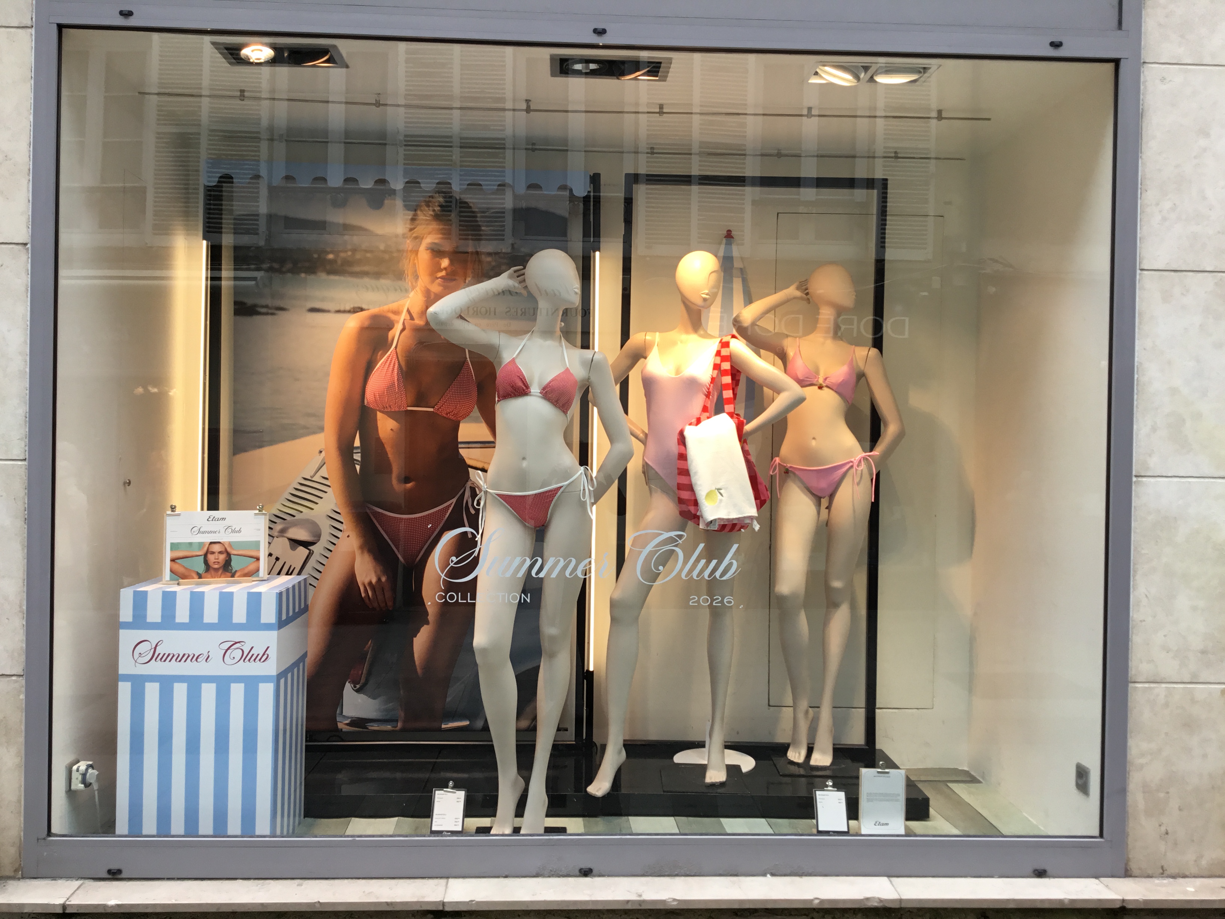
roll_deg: -0.8
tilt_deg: -0.3
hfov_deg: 58.4
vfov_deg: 45.4
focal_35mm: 31
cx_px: 612
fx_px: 1097
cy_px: 460
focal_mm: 3.3
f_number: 2.4
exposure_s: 1/100
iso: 25
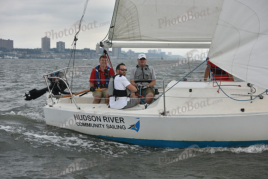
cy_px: 90
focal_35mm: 70
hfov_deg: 28.8
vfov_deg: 19.5
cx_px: 134
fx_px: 521
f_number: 5.6
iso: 320
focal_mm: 70
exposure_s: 1/1250
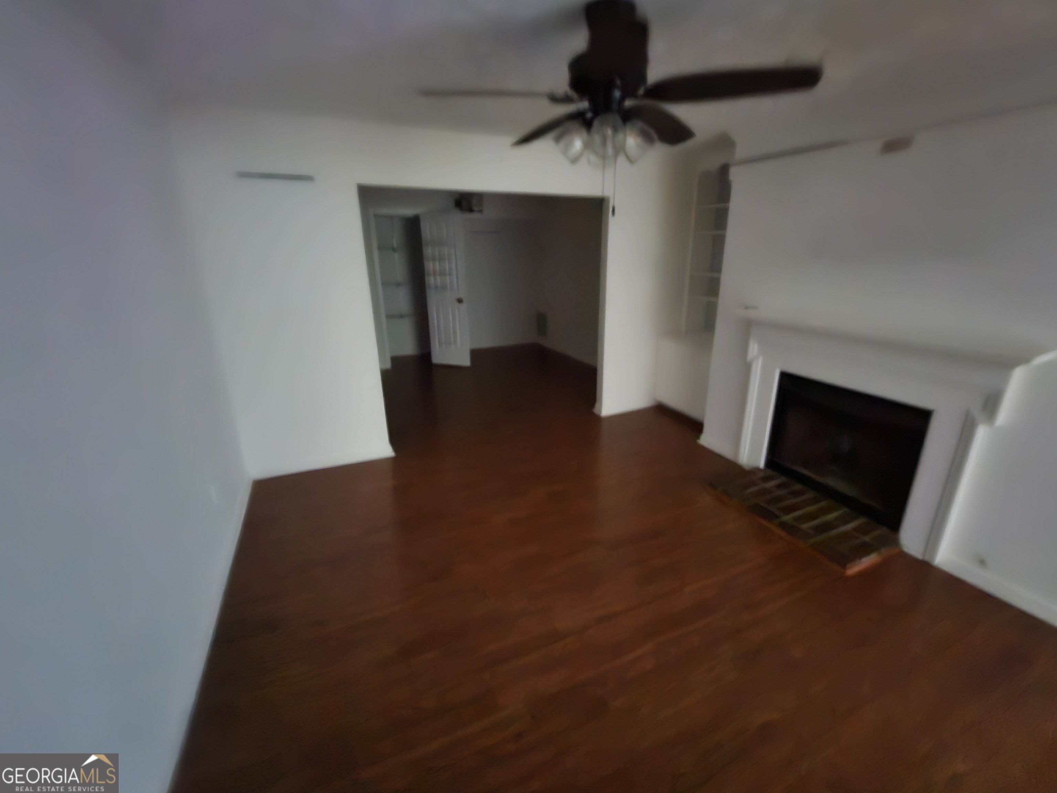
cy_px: 396
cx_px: 528
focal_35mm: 13
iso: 1250
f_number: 2.2
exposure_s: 1/2
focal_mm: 2.2
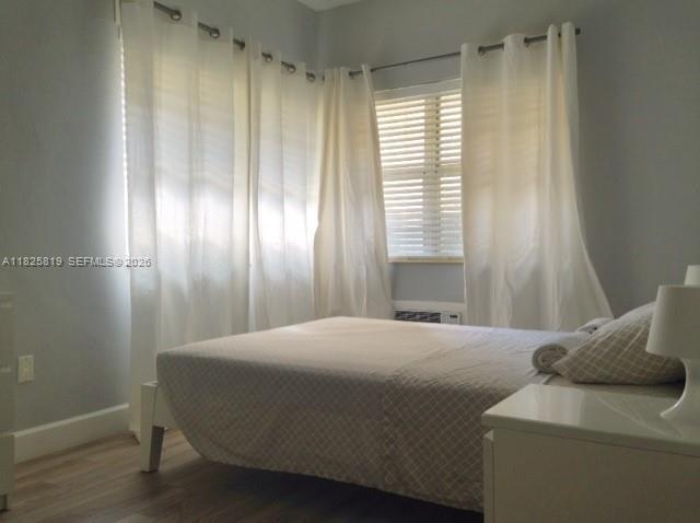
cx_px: 350
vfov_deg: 42.8
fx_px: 666
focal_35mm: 33
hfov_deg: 55.4
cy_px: 262
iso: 64
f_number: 2.4
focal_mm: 4.12
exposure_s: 1/120
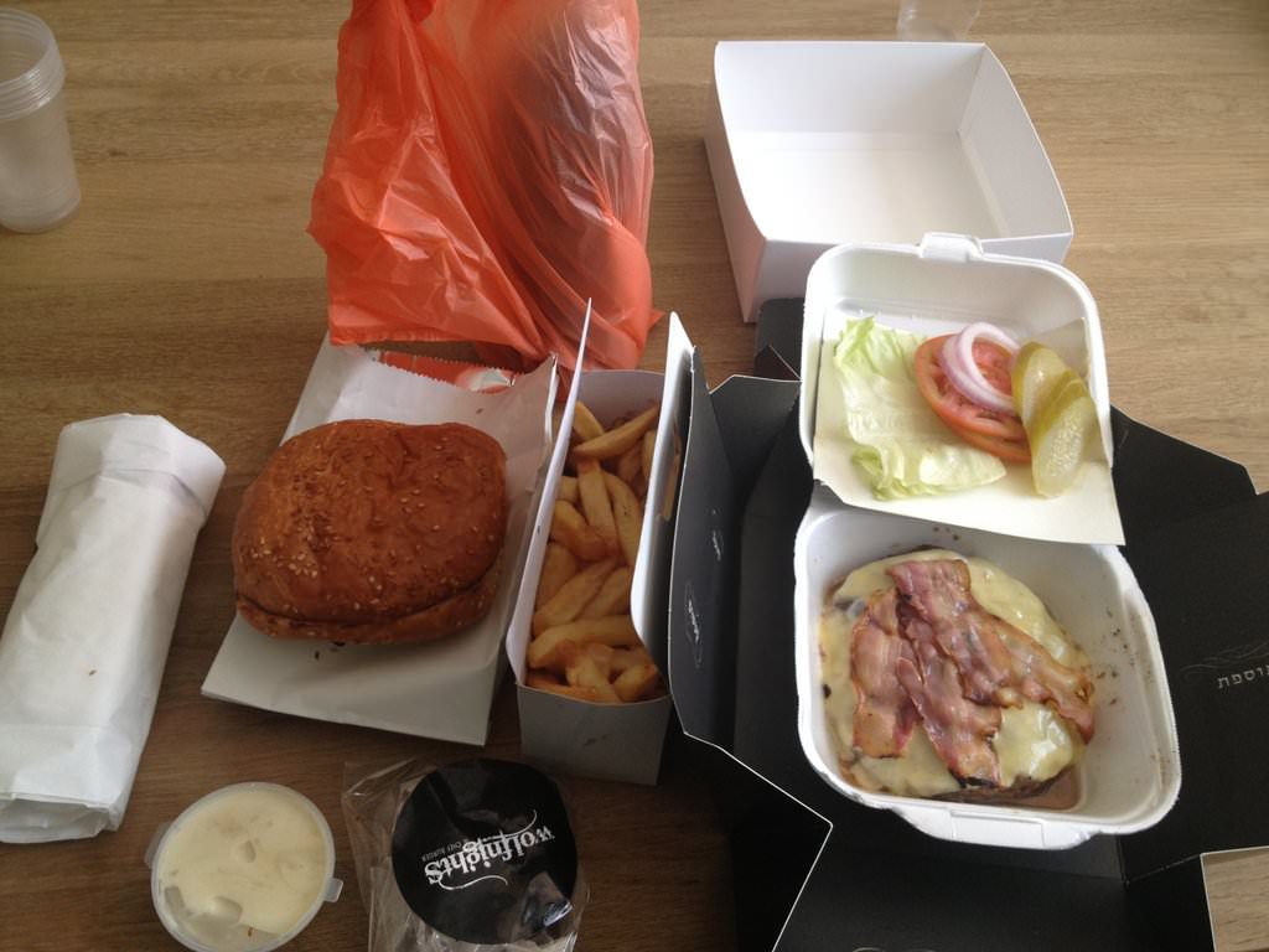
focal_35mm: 35
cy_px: 476
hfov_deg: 52.6
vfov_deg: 40.7
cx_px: 634
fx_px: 1283
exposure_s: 1/40
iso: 64
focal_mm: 4.28
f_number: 2.4
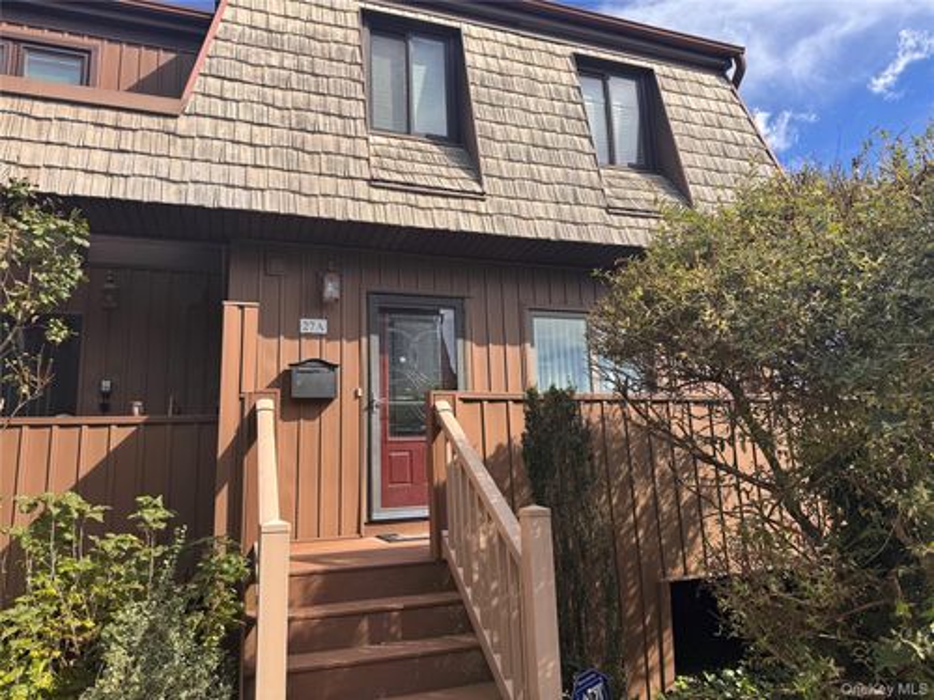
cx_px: 467
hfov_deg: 71.6
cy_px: 350
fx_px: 648
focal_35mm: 24
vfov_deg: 56.8
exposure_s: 1/2506
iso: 80
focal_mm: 6.76
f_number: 1.78
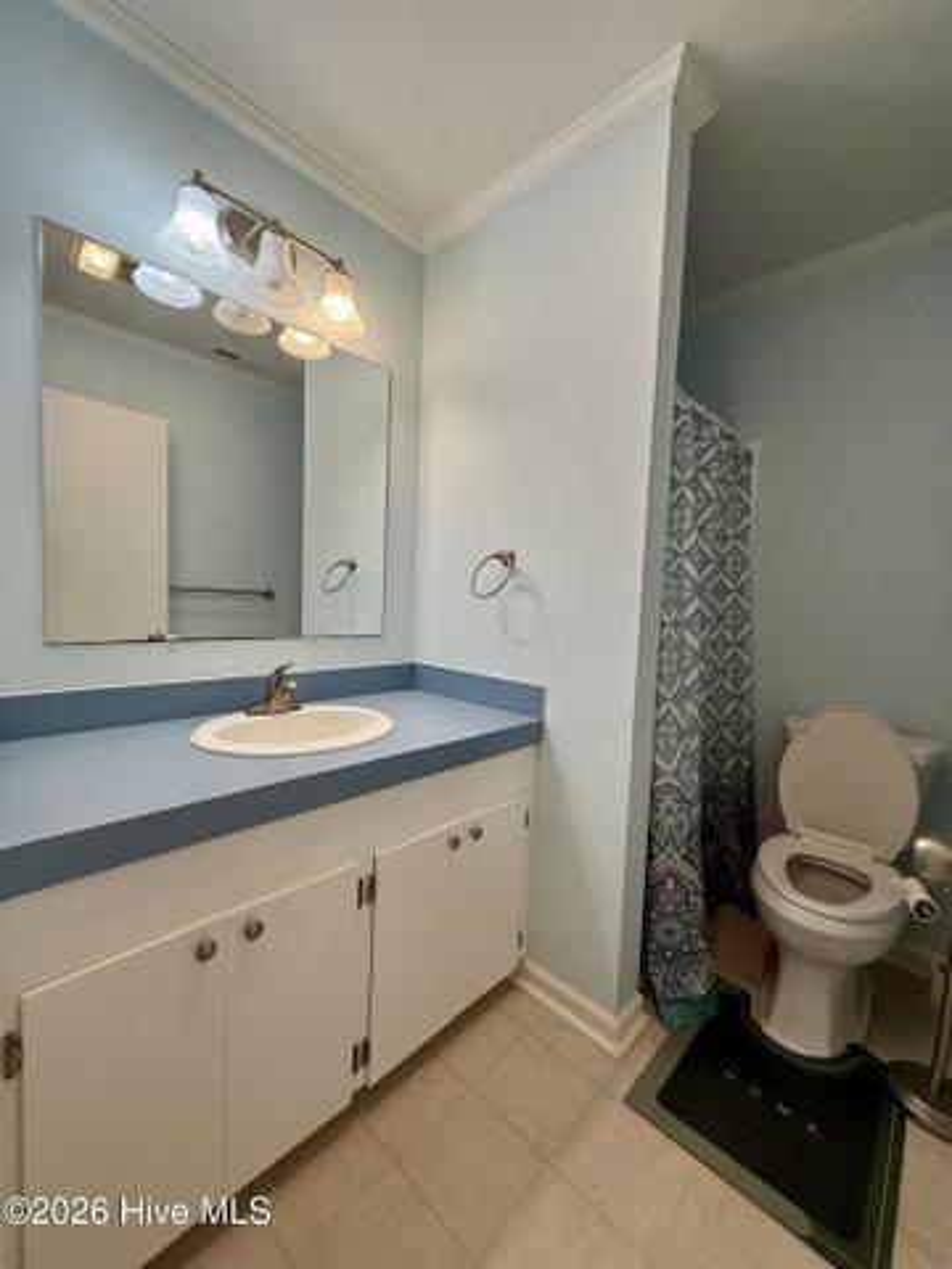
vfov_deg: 102.1
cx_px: 476
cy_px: 634
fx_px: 513
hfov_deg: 85.7
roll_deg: -3.2
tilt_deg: -4.1
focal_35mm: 14
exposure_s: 1/120
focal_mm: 2.22
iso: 160
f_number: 2.2
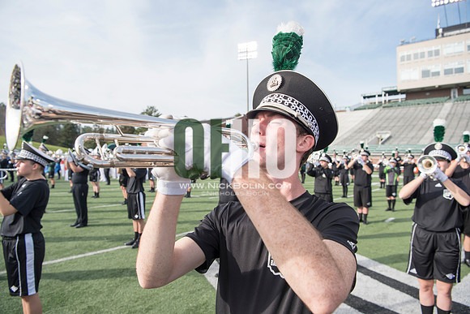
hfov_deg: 73.7
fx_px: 313
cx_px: 235
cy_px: 157
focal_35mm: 24
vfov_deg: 53.2
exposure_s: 1/800
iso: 250
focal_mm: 24
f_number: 5
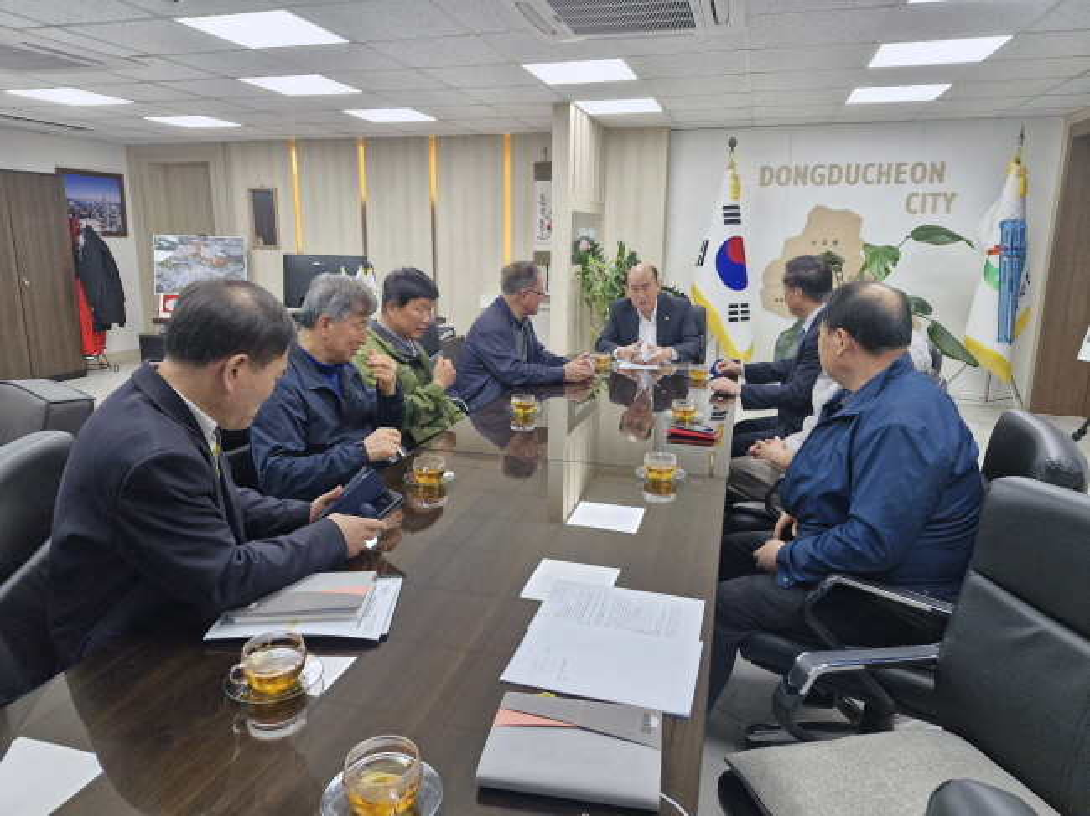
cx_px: 545
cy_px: 408
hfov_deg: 73.9
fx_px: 724
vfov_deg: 58.8
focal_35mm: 23
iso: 64
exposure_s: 1/120
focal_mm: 5.54
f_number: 1.8
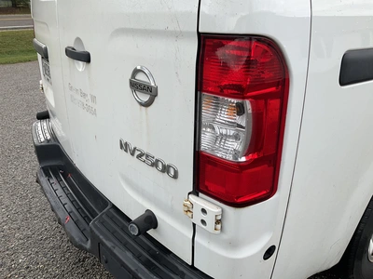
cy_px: 140
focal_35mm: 29
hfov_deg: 61.7
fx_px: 312
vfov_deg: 48.2
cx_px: 186
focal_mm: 3
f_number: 1.8
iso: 25
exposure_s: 1/419
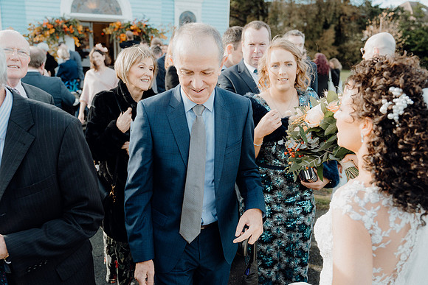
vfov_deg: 40.0
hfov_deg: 57.2
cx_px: 214
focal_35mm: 33
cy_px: 142
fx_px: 392
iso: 250
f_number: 3.5
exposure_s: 1/400
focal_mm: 33
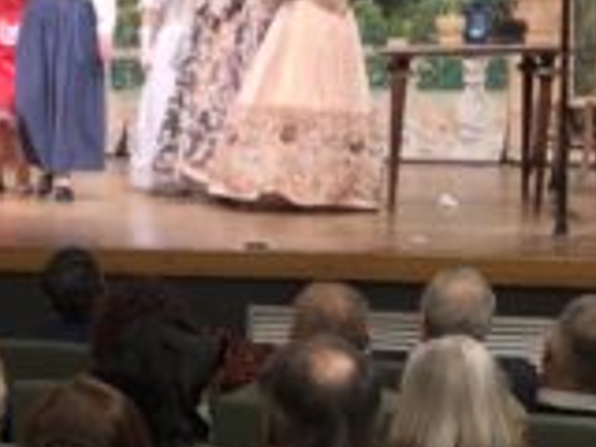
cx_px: -179
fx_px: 2101
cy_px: 343
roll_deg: +0.7
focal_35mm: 122
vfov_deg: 12.1
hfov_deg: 15.4
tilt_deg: -7.9
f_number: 1.8
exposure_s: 1/33
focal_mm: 4
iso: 320
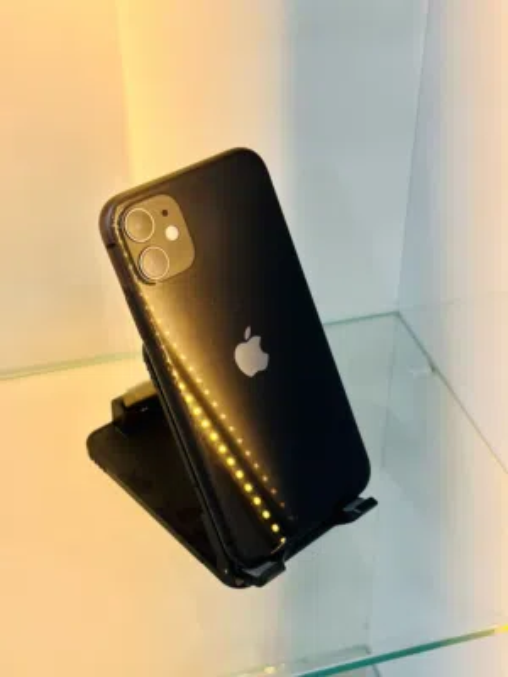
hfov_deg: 30.3
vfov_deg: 39.7
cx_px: 254
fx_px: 939
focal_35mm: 48
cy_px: 338
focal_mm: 6.86
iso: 80
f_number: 1.78
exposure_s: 1/430
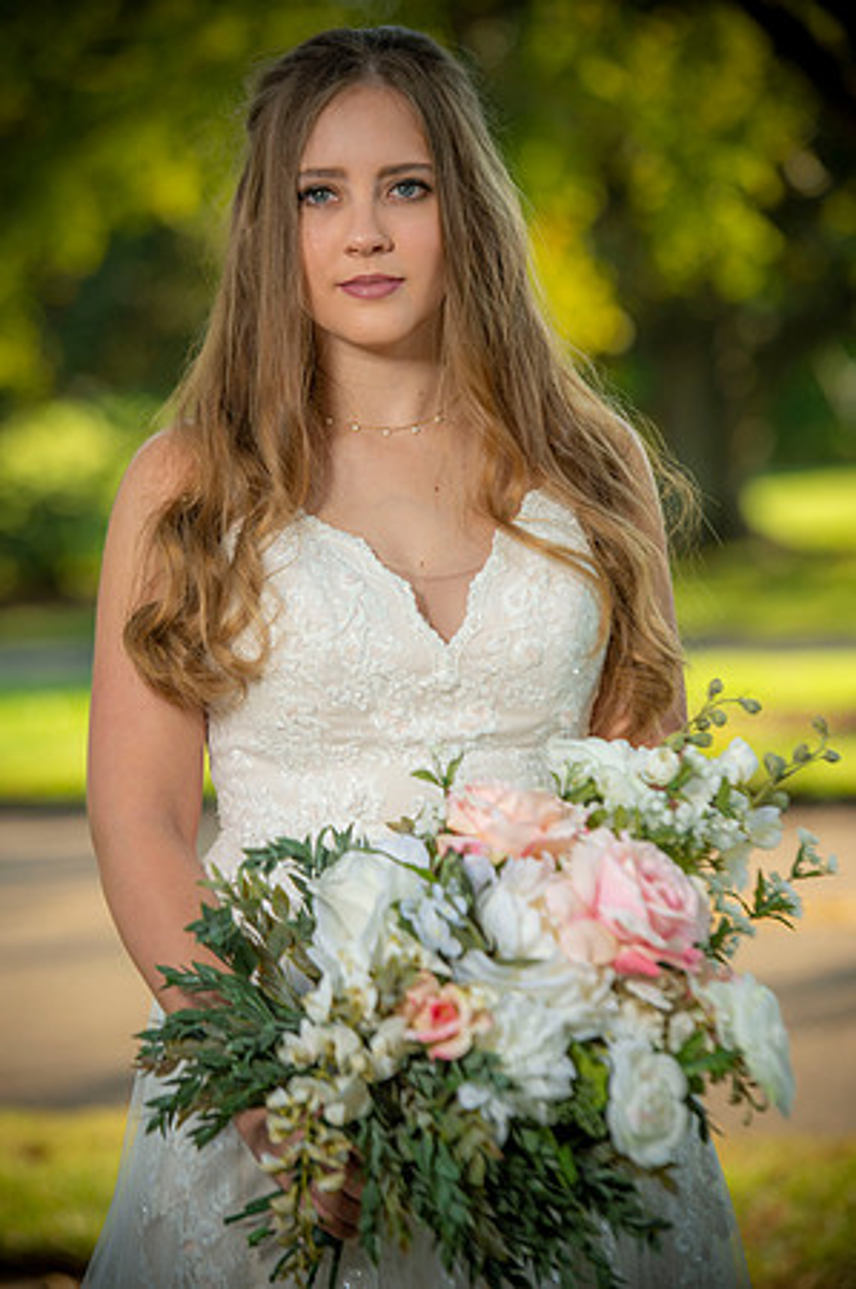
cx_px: 428
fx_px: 5362
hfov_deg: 9.1
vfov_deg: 13.7
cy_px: 644
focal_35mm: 150
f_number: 4
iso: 100
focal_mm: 150
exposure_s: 1/250
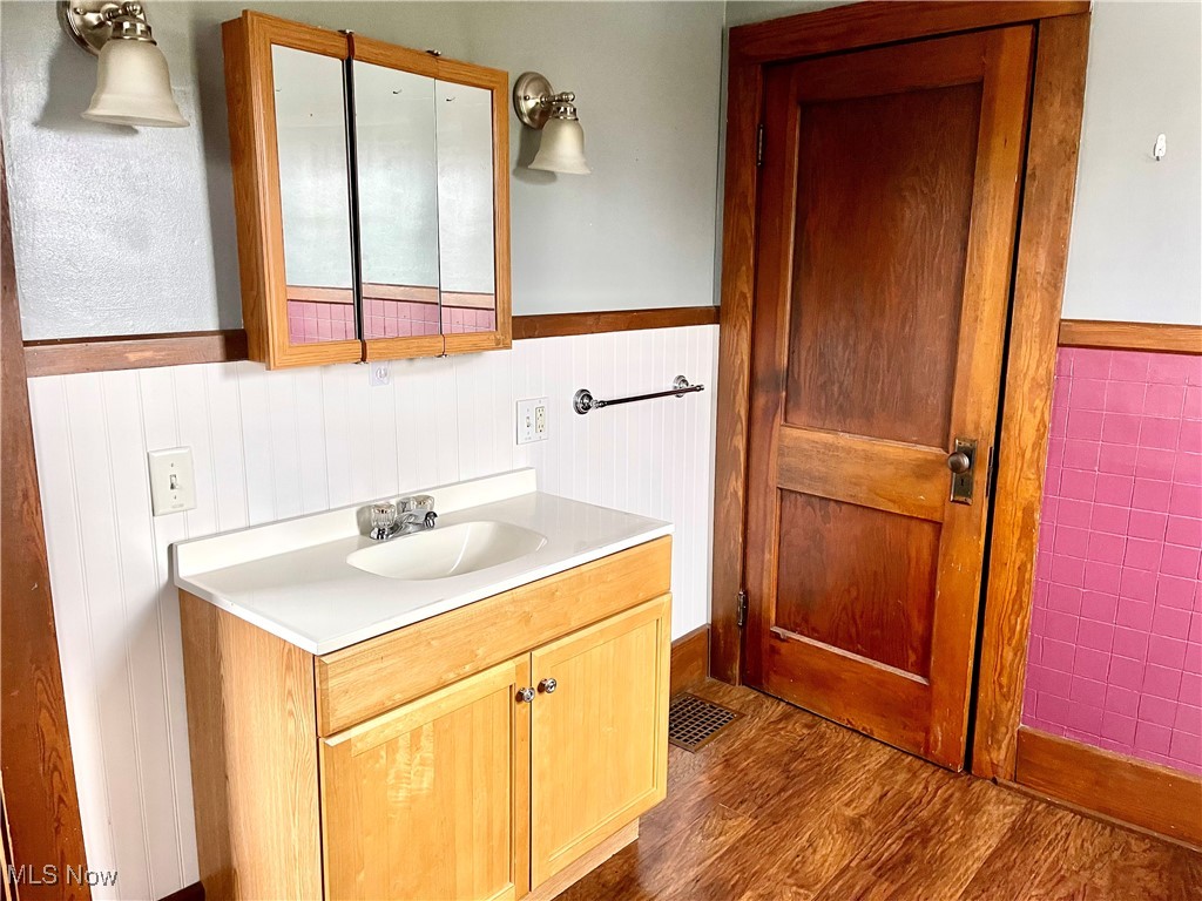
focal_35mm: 25
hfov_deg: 69.4
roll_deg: -0.3
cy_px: 450
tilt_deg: -11.4
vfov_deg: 54.9
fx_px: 868
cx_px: 601
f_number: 1.6
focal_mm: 5.1
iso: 160
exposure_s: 1/60
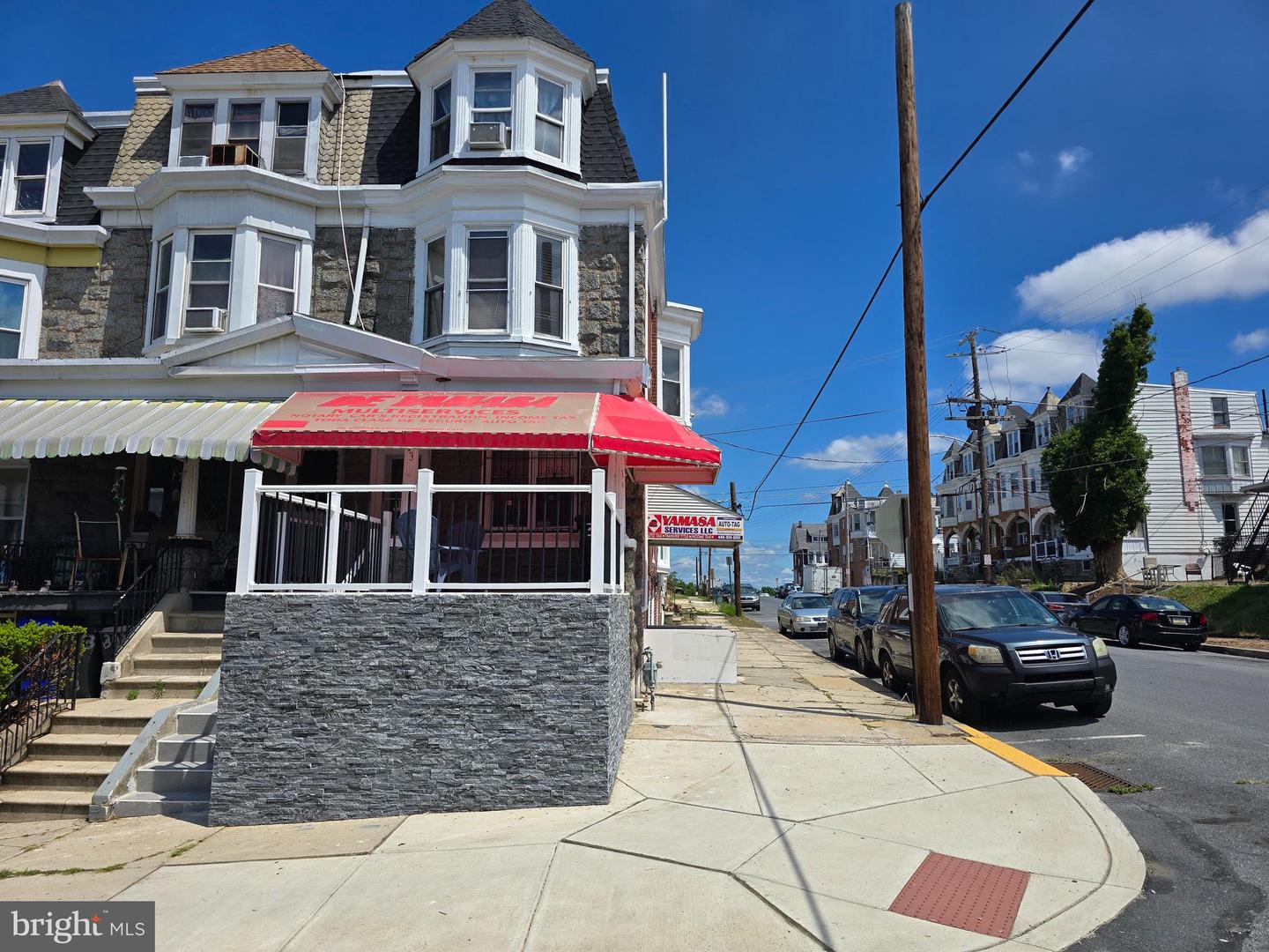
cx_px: 634
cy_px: 476
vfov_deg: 58.9
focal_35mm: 23
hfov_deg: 73.9
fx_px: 843
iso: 12
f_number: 1.7
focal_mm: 6.3
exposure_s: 1/1410
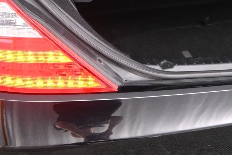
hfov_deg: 26.8
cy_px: -29
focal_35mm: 74
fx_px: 474
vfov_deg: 17.7
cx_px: 196
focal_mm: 19.5
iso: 3200
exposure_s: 1/50
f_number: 3.8
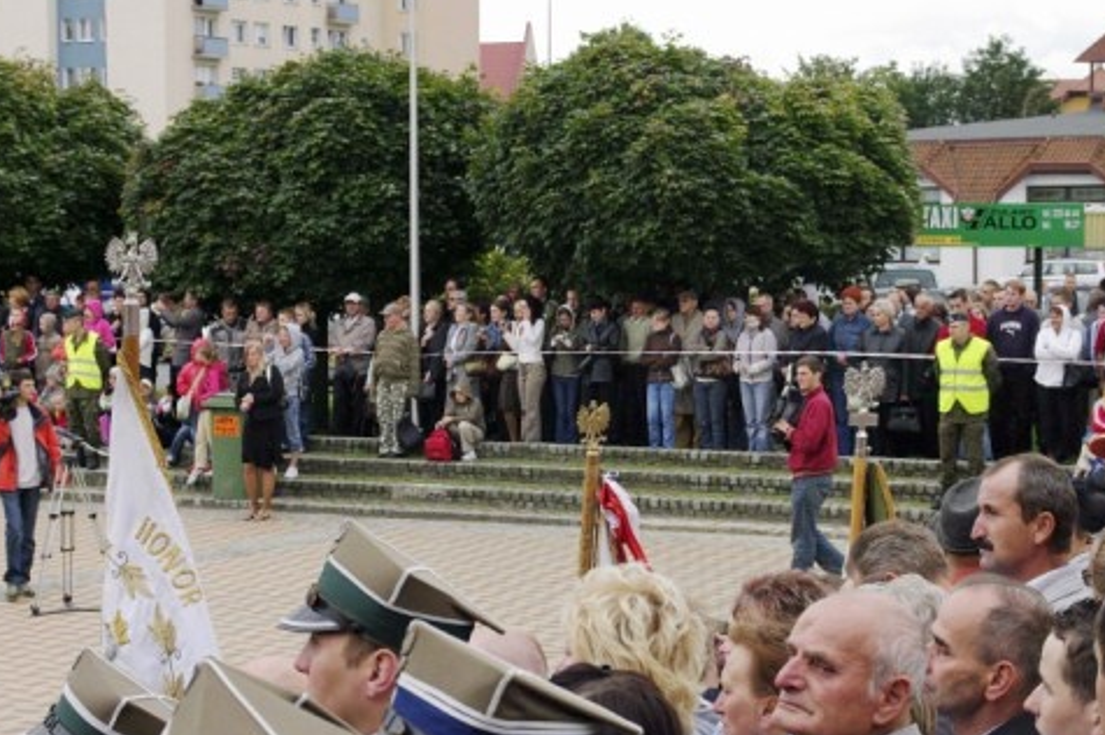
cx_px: 526
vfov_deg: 14.2
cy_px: 519
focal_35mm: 96
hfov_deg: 21.3
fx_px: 2945
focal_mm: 38
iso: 400
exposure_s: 1/350
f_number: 8
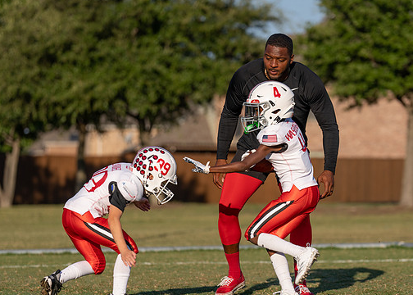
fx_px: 2311
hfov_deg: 10.2
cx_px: 226
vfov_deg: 7.3
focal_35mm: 197
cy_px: 187
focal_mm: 133
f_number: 2.8
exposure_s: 1/1600
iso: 100
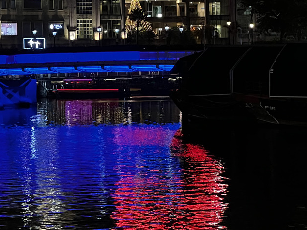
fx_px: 1313
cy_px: 71
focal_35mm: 148
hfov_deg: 13.3
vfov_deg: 10.0
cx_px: 89
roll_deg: +1.4
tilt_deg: -0.6
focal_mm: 9
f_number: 2.8
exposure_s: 1/25
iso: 1600
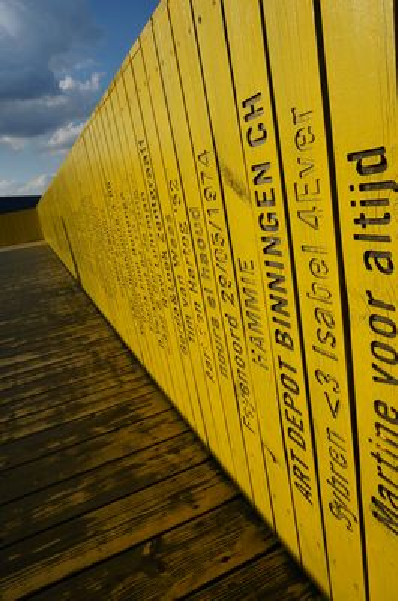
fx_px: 400
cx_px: 199
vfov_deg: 73.8
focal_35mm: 24
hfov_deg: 52.9
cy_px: 300
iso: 100
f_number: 9
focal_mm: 16
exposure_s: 1/320
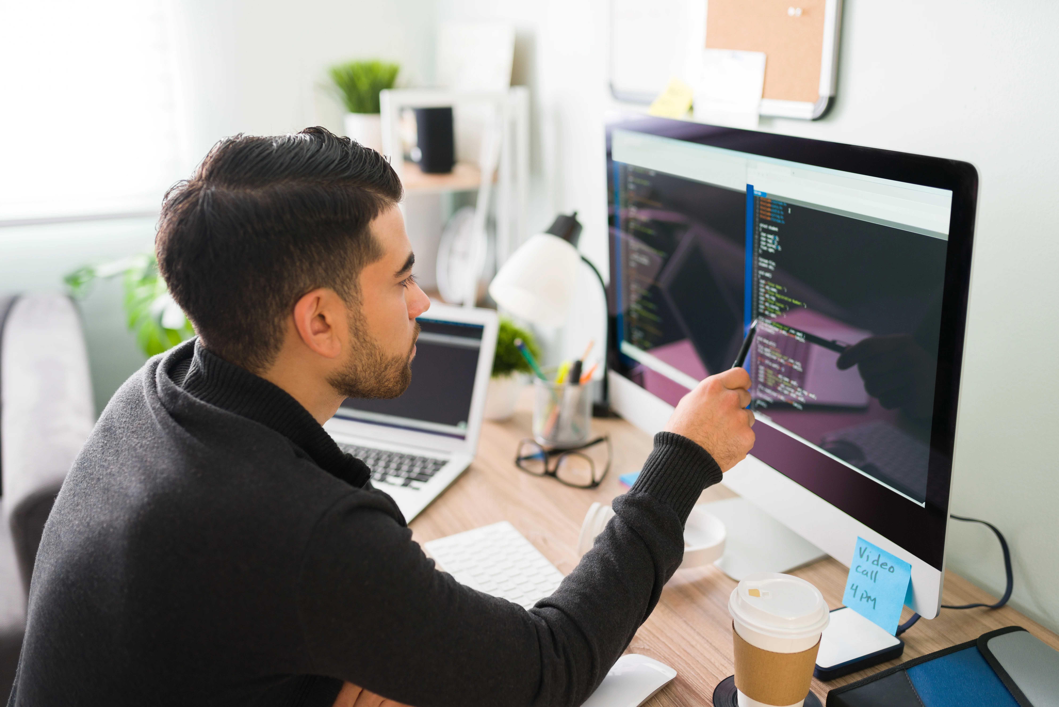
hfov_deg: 54.4
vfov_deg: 37.9
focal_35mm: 35
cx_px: 530
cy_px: 354
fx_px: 1030
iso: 250
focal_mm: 35
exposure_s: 1/200
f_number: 1.8
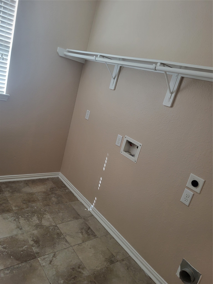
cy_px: 142
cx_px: 106
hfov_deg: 53.1
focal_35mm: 26
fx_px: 213
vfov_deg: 67.3
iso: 200
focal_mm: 5.4
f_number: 1.8
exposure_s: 1/60
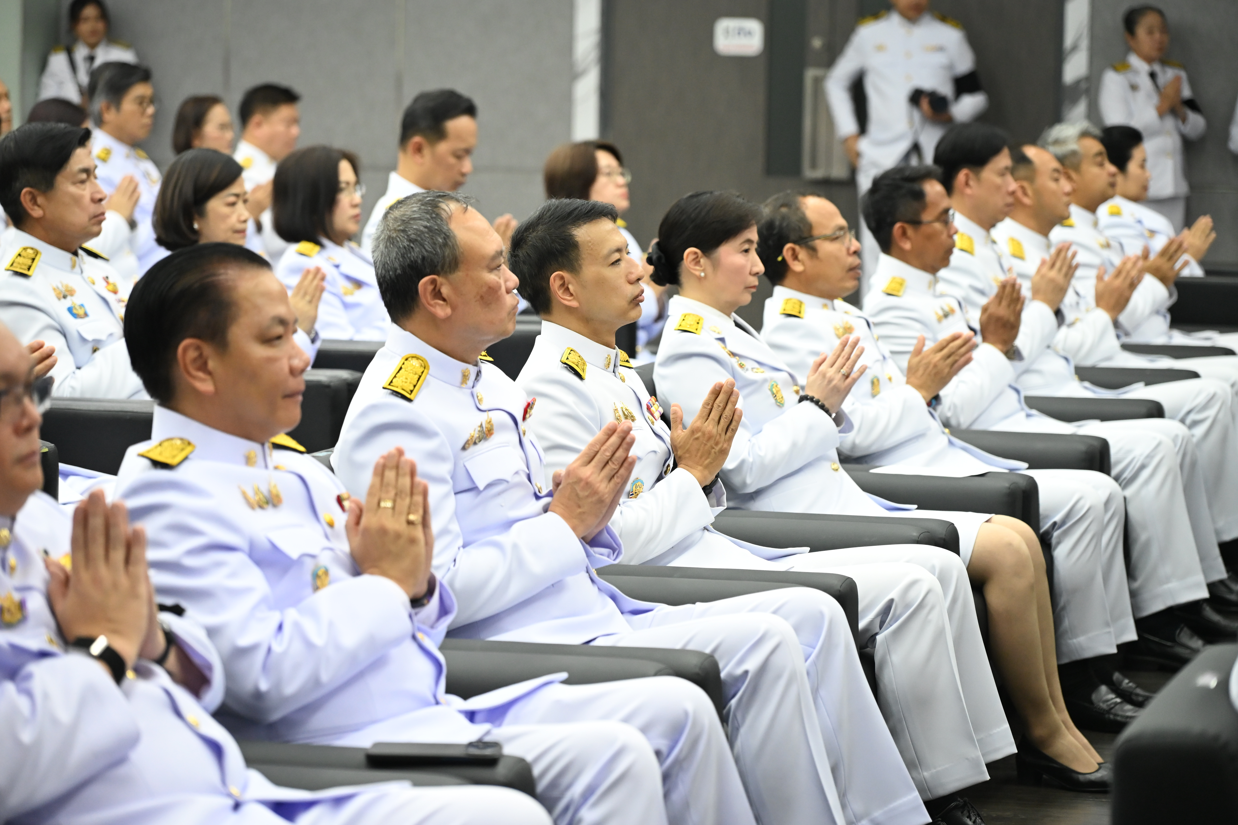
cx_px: 619
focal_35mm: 120
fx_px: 4126
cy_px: 412
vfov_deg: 11.4
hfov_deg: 17.1
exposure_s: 1/200
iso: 3200
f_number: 4
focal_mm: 120
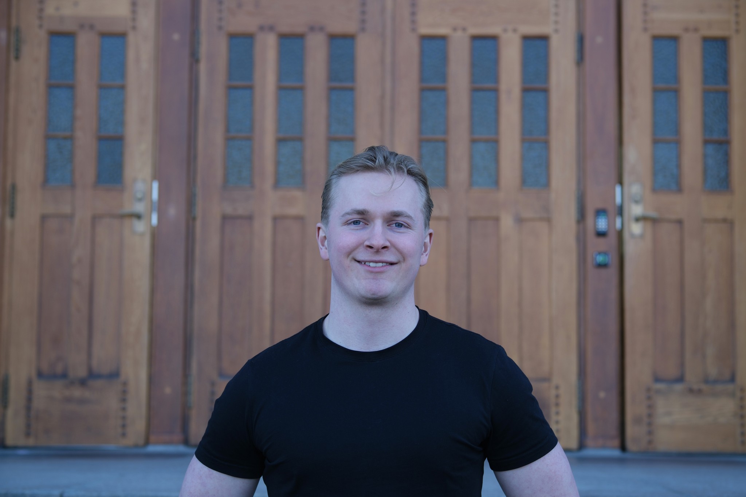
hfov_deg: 27.0
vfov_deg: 18.2
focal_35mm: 75
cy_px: 248
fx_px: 1554
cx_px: 373
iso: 125
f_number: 3.6
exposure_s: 1/200
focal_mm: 50
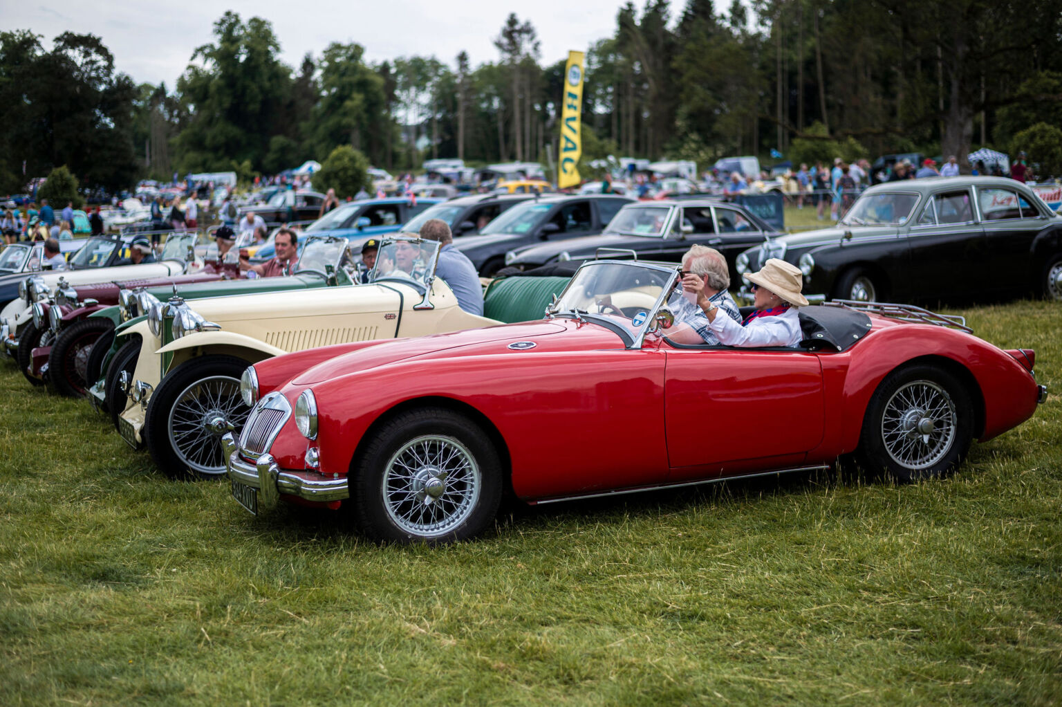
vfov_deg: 27.0
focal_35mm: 50
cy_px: 354
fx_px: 1474
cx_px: 531
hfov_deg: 39.6
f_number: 2
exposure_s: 1/3200
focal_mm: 50
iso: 100
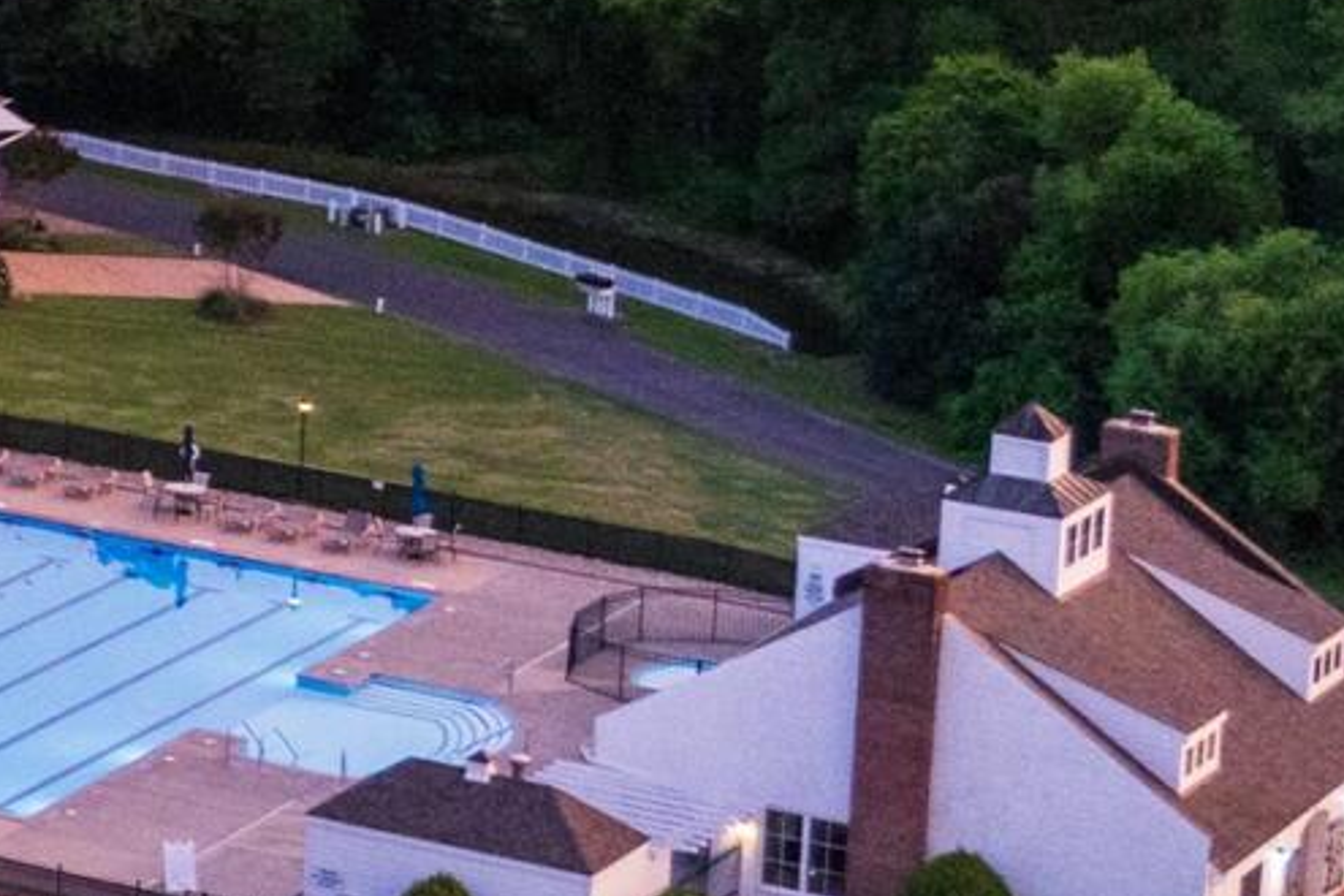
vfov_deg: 7.4
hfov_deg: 9.7
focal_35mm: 182
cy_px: -323
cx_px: -2074
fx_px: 6794
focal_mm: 30
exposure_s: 1/200
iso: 1600
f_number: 4.5
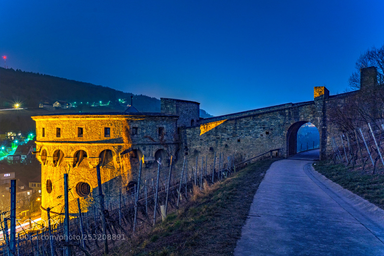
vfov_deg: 40.0
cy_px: 128
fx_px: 352
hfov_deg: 57.2
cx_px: 192
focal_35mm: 33
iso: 100
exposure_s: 230
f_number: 13
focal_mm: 22
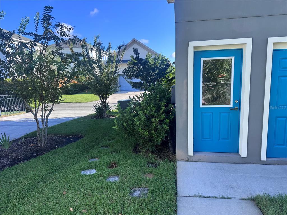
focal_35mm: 24
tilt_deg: -7.4
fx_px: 199
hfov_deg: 71.6
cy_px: 108
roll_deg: +3.0
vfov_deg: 56.8
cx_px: 144
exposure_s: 1/1366
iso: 80
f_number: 1.78
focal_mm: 6.76
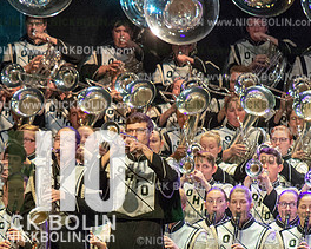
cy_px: 186
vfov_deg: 3.4
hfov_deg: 4.3
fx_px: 4177
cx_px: 41
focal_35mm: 454
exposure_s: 1/320
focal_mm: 220
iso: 8000
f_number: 5.6
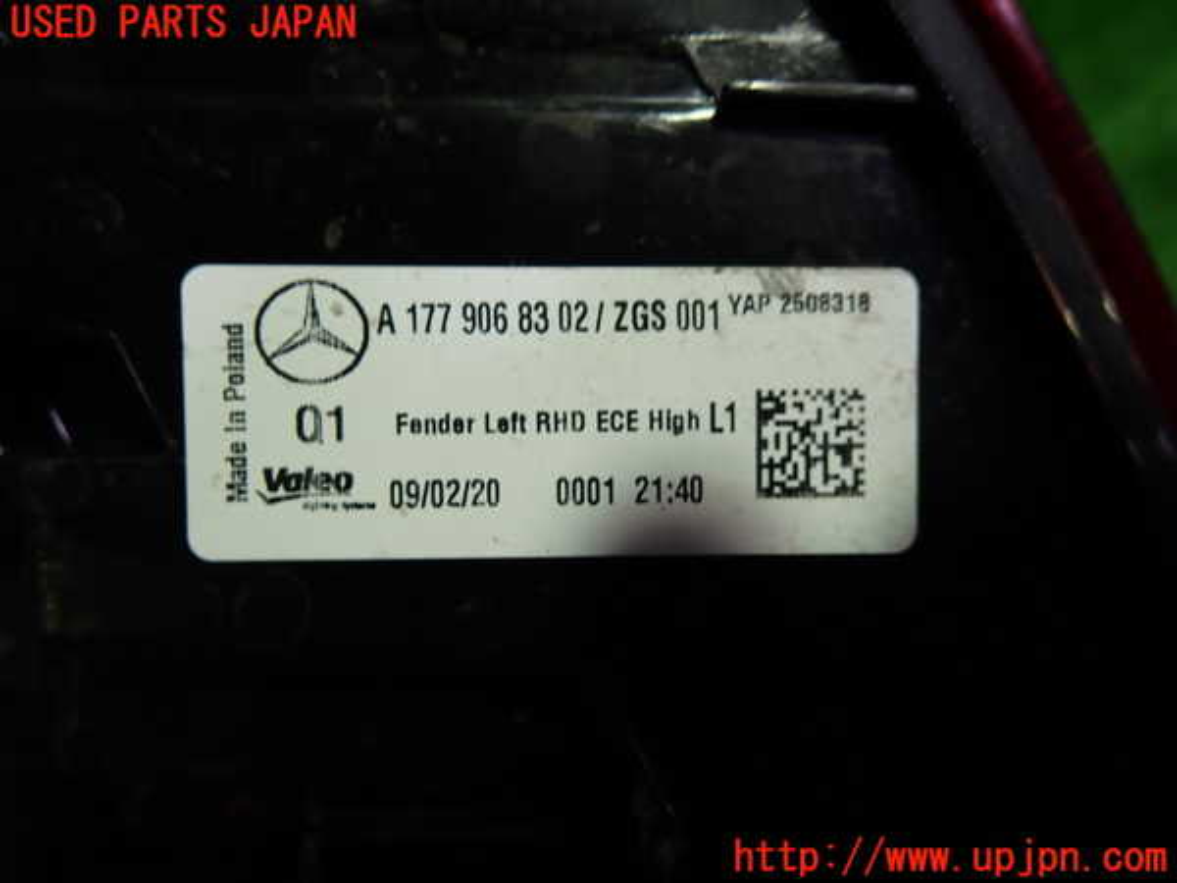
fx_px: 850
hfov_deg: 69.4
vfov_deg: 54.9
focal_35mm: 25
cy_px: 442
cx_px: 588
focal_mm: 4.5
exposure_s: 1/60
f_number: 2
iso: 125
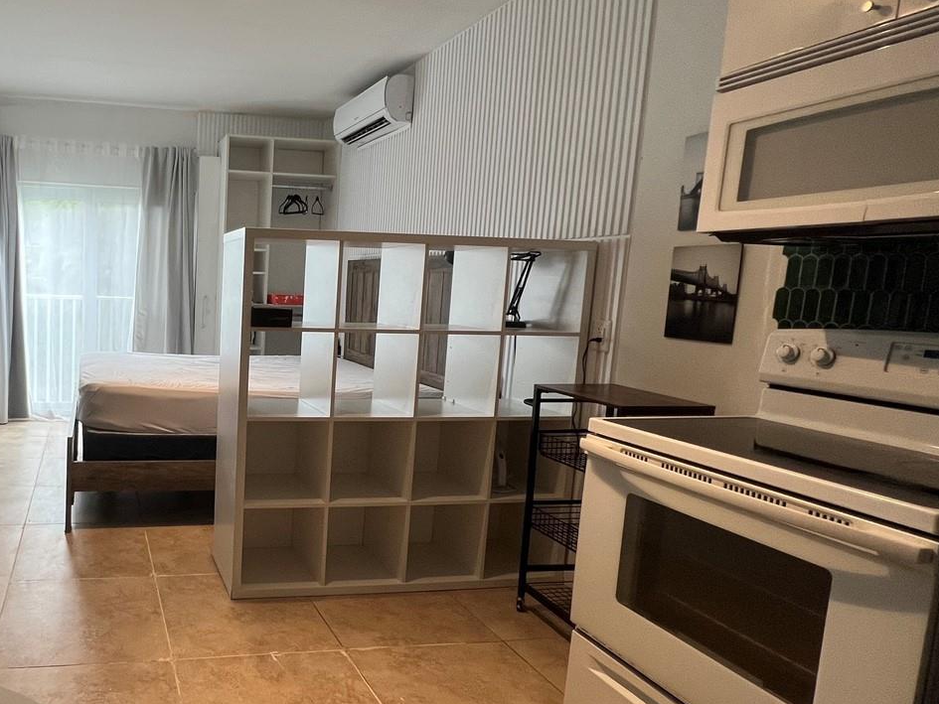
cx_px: 183
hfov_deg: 68.7
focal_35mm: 22
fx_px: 597
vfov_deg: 61.1
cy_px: 355
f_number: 1.8
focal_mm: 1.57
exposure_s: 1/120
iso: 125
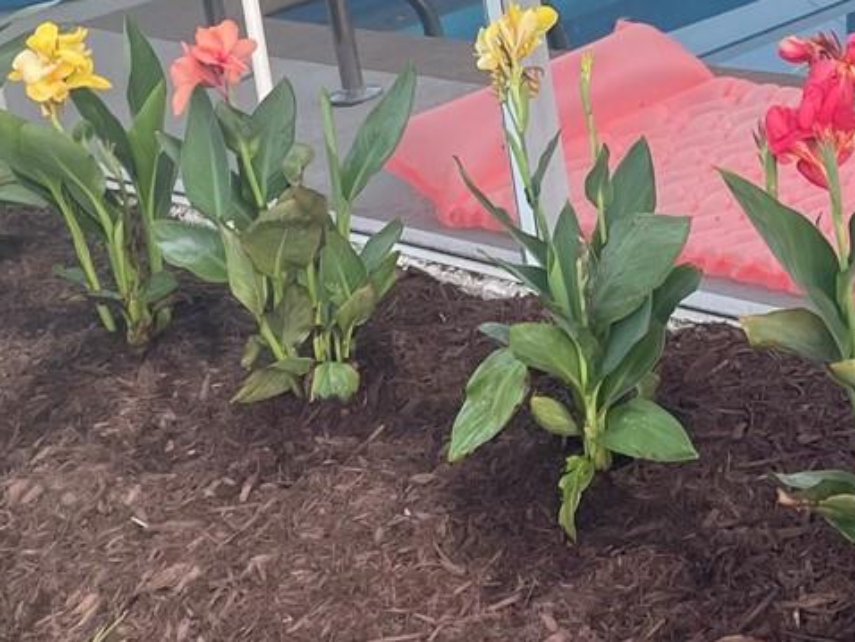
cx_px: 653
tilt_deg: -12.7
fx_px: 2150
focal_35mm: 87
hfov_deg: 22.3
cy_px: 29
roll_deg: +7.1
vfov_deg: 16.7
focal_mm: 4.2
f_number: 1.6
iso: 40
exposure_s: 1/121
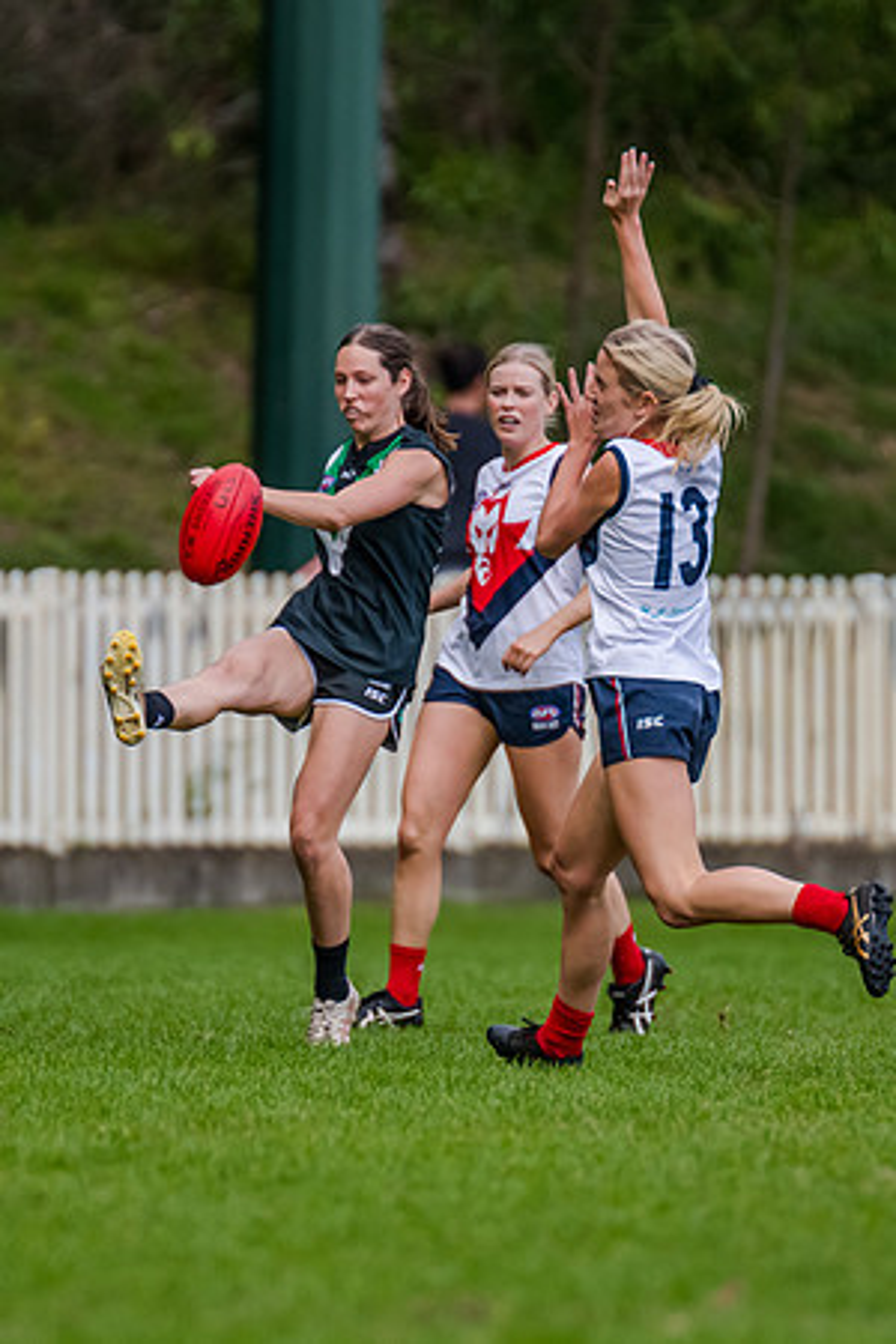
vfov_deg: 2.6
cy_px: 708
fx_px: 29989
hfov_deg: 1.7
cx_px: 426
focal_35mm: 803
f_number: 4
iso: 800
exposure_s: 1/2000
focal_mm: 420
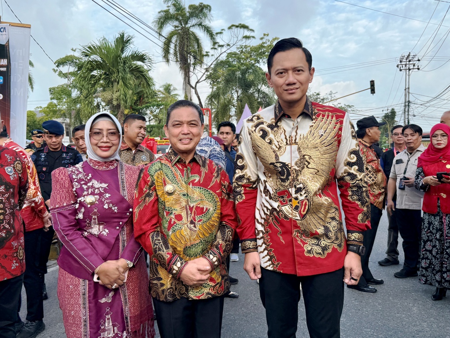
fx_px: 312
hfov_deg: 71.6
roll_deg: +0.9
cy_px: 169
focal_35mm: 24
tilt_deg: -2.2
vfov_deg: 56.9
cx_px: 225
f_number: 1.78
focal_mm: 6.76
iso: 80
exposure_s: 1/1337
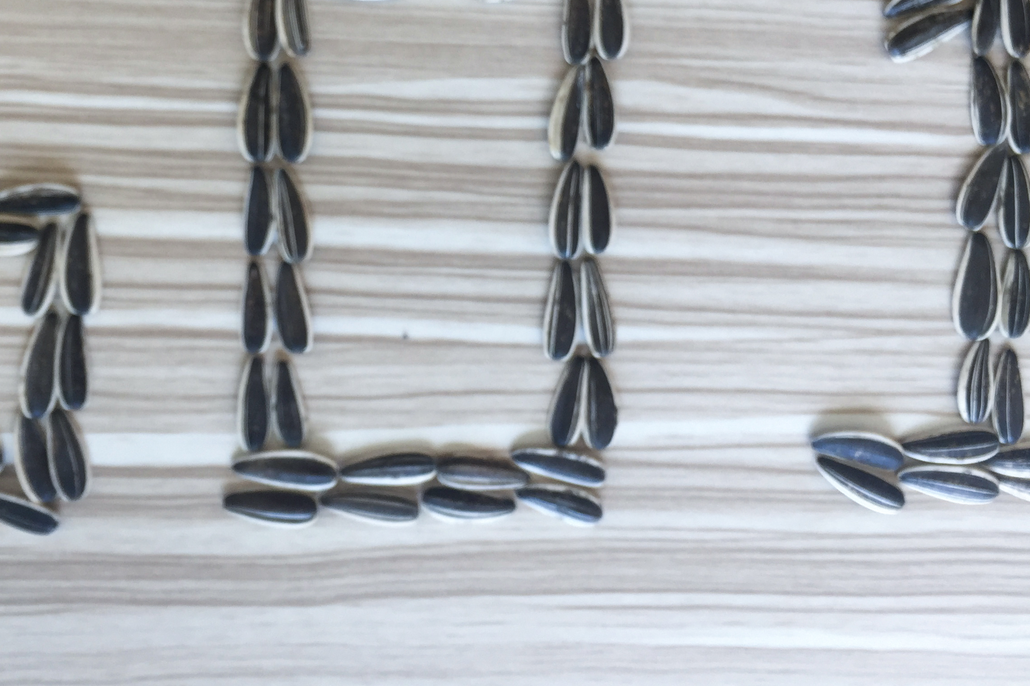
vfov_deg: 30.7
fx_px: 1230
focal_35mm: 43
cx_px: 433
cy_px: 171
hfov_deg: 45.3
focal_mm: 4.15
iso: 32
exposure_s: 1/155
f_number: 2.2
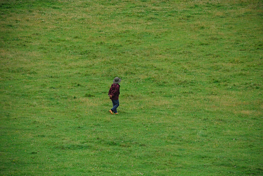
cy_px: 88
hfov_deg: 10.1
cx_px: 132
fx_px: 1482
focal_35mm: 202
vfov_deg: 6.8
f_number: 6.3
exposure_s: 1/640
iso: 400
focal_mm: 135
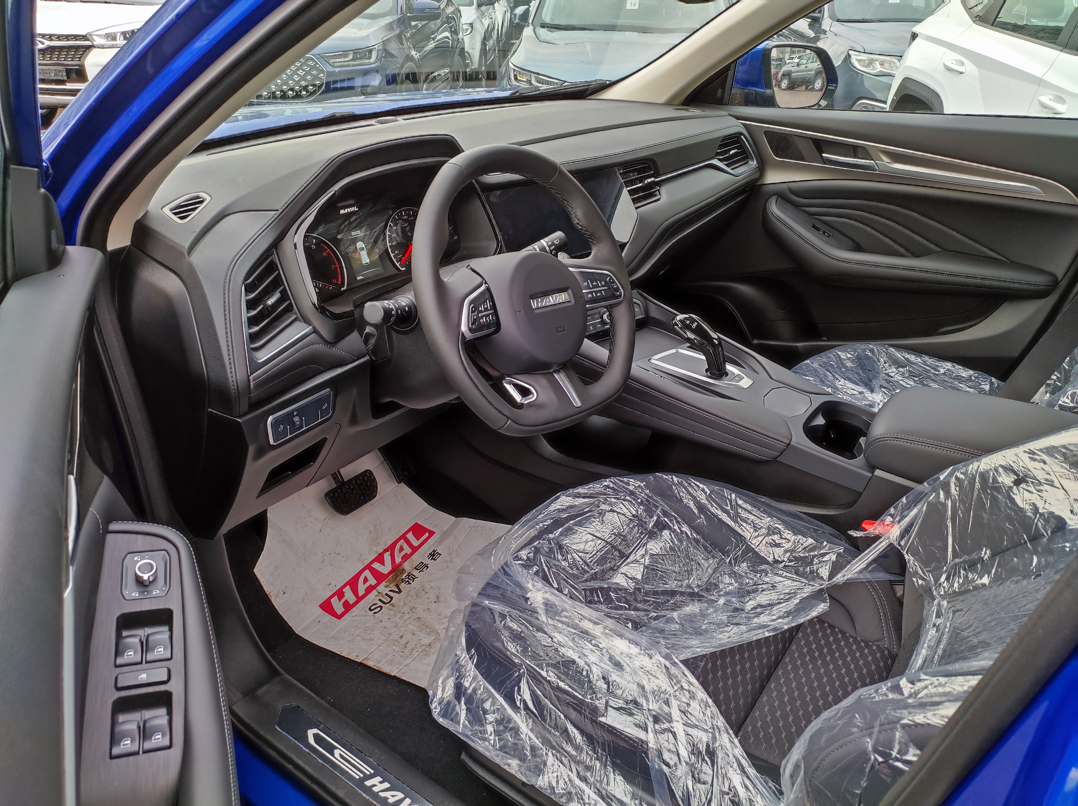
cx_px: 539
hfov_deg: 91.1
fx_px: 529
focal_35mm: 17
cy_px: 403
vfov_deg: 74.6
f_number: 1.79
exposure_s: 1/50
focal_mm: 4.74
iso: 260
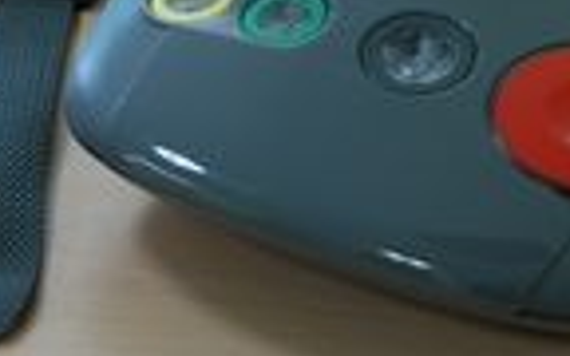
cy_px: 131
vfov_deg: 6.3
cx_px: 241
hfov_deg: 10.1
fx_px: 3216
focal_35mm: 207
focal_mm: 45
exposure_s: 1/20
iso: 400
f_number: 5
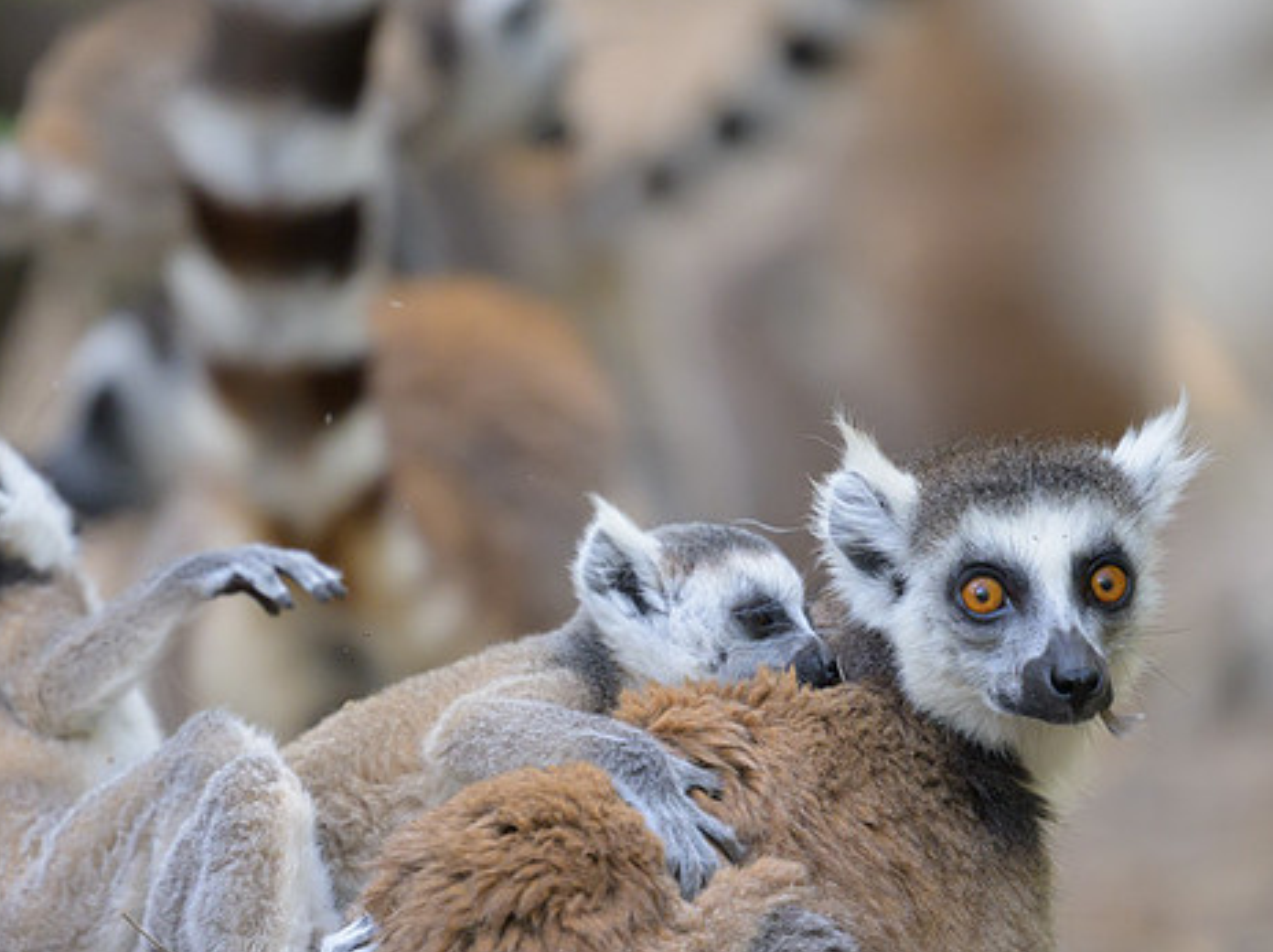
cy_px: 536
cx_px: 549
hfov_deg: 2.0
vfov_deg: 1.5
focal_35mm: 1010
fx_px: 37104
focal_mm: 560
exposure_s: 1/1250
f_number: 4
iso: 2000
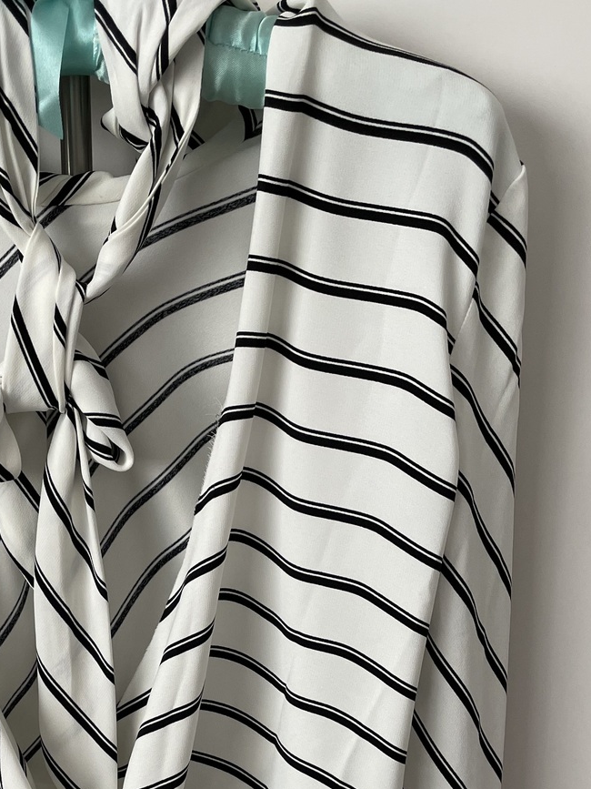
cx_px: 121
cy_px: 641
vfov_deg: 38.1
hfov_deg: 29.6
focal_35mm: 48
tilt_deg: -23.2
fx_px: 1093
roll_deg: +1.0
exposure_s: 1/115
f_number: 1.6
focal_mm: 4.2
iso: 125
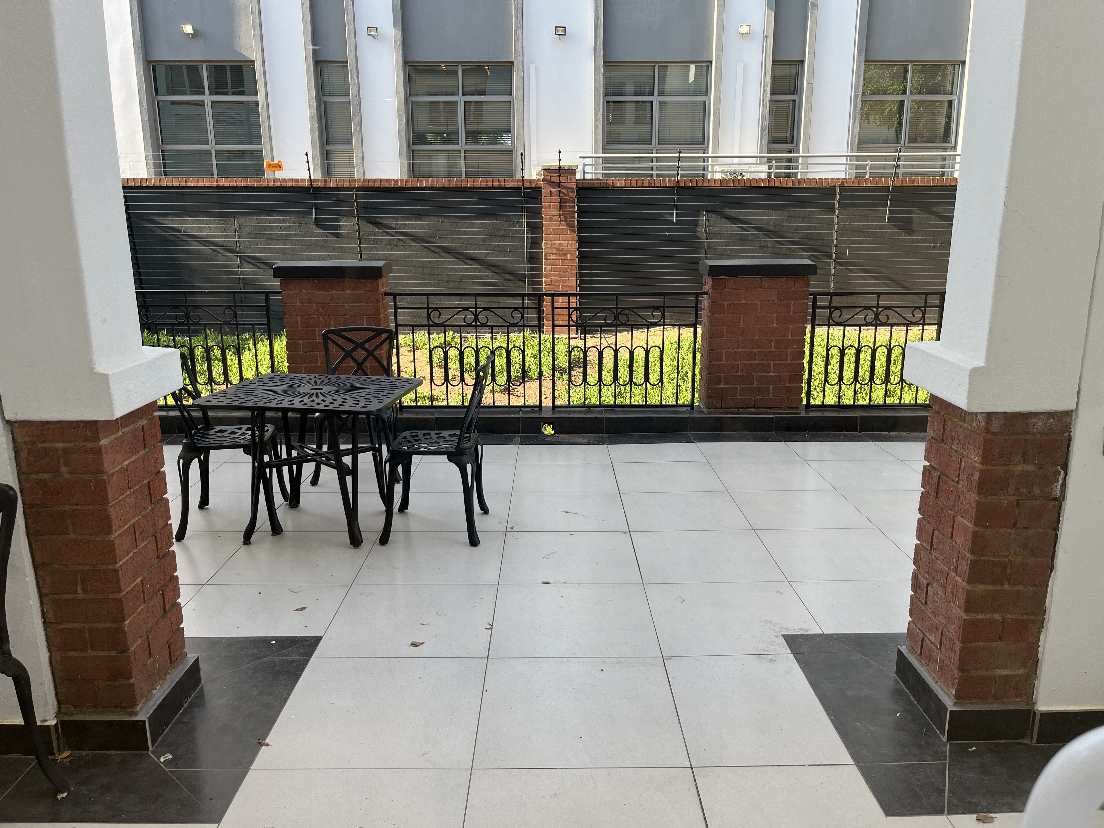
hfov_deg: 67.3
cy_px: 414
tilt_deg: -14.9
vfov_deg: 53.1
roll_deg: -0.4
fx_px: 829
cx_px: 552
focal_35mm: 26
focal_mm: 5.1
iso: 50
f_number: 1.6
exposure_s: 1/463
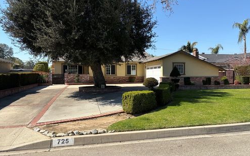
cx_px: 126
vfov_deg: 44.6
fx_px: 191
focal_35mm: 28
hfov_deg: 66.4
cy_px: 77
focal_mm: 5.96
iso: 50
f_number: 1.6
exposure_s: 1/2538
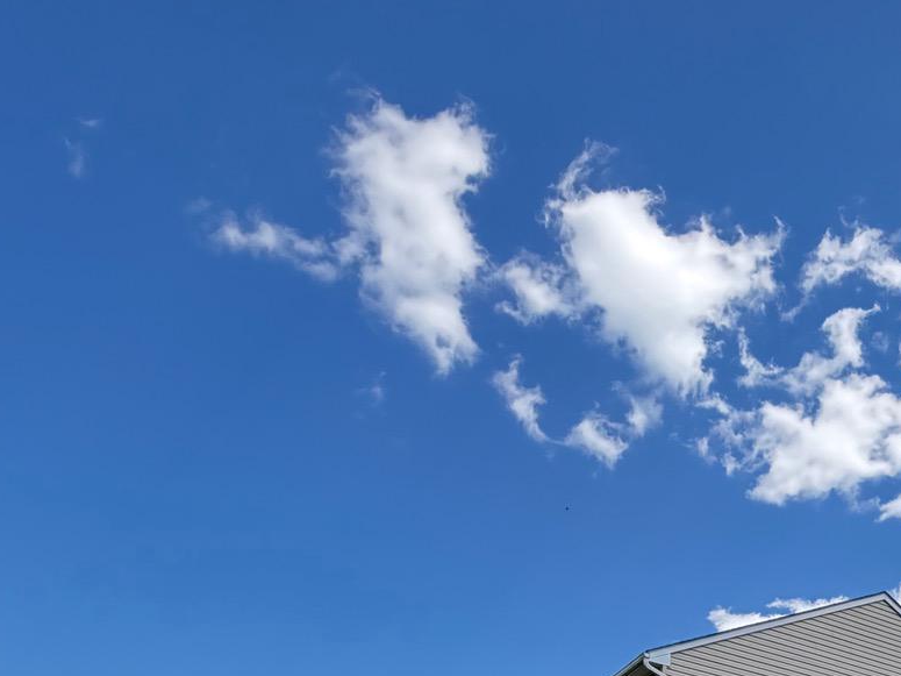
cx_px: 768
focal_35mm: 37
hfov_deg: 46.4
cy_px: 828
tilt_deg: +14.1
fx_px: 963
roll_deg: +0.5
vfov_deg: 31.7
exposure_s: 1/502
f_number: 2.2
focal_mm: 2.22
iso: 64
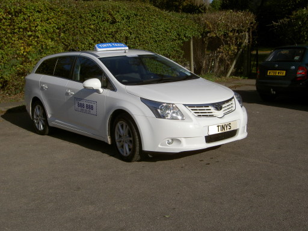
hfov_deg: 40.4
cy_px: 116
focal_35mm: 47
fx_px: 418
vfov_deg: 30.9
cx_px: 154
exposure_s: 1/800
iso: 50
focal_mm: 7.7
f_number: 5.7
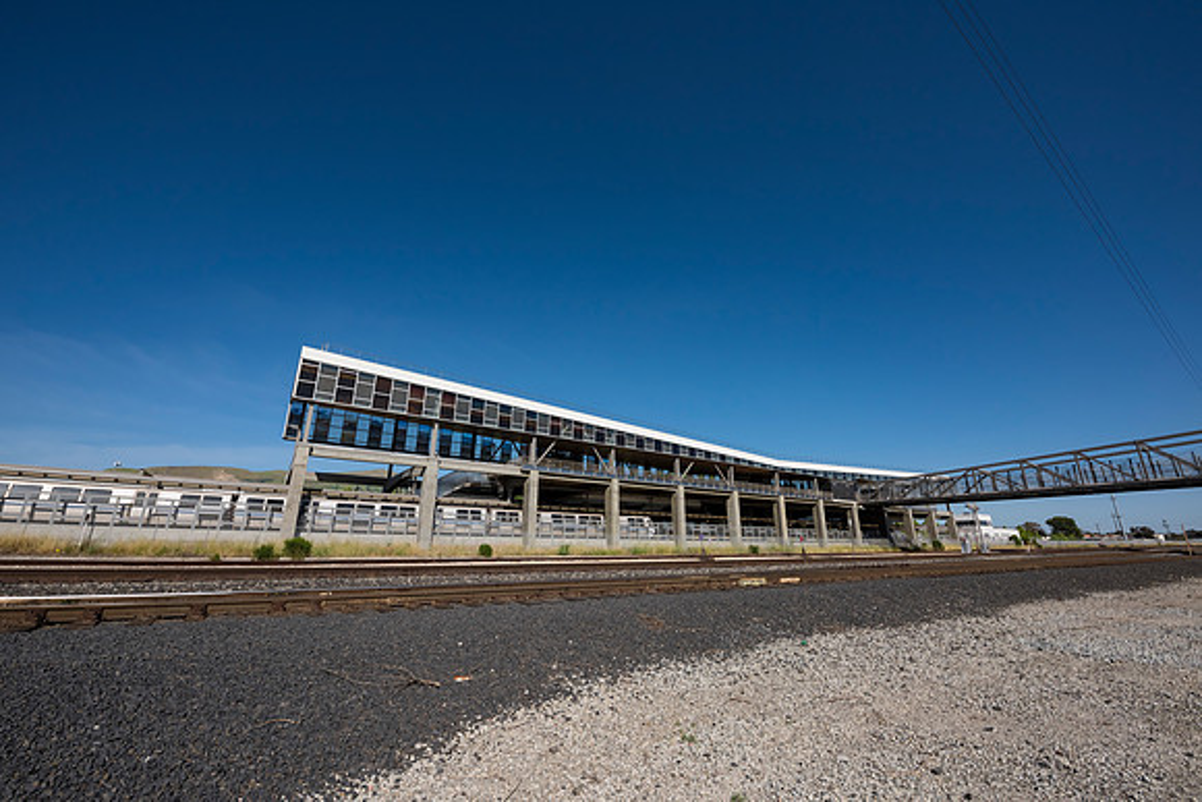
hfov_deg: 104.2
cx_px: 601
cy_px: 401
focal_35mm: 14
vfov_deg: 81.2
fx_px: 468
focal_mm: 14
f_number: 8
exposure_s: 1/2000
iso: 400
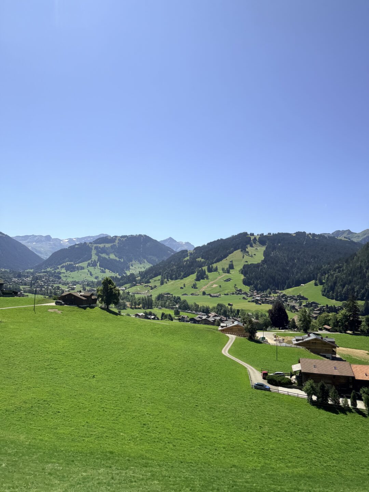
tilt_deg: +6.1
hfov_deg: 56.8
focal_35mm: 24
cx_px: 184
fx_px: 341
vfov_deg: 71.6
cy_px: 246
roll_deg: +0.3
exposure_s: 1/448
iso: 80
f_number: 1.78
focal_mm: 6.76
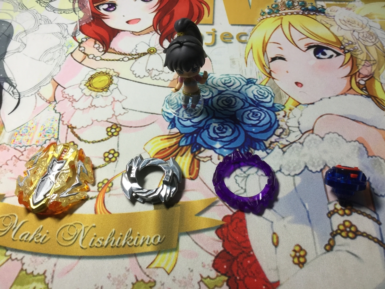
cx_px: 192
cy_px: 144
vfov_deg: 45.4
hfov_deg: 58.4
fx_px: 345
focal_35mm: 31
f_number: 2.4
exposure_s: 1/40
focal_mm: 3.3
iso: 25
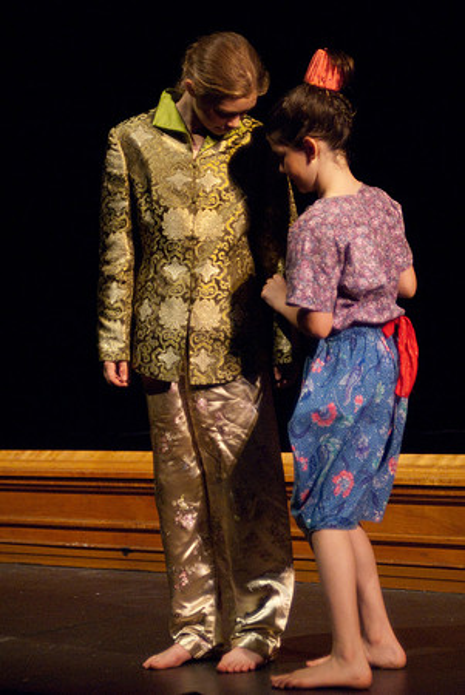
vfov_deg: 21.9
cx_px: 232
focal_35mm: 93
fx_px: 1798
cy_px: 348
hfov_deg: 14.7
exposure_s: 1/160
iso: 1600
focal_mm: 62
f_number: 2.8
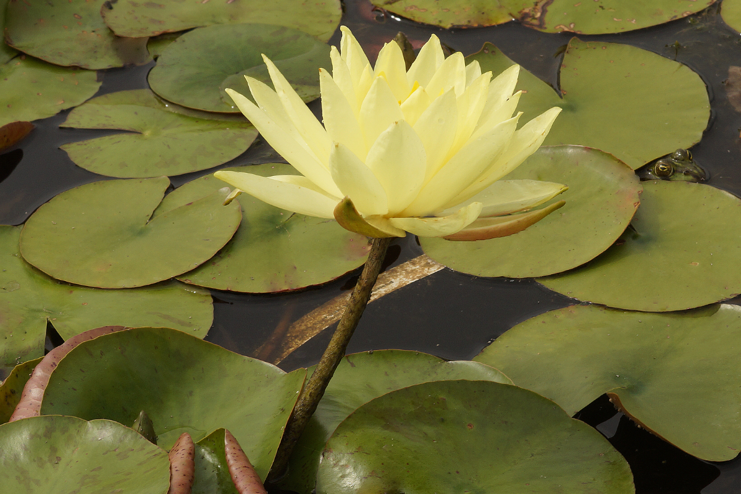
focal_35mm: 150
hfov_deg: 13.7
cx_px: 370
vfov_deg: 9.1
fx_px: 3087
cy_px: 247
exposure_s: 1/160
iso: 160
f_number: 13
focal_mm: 100
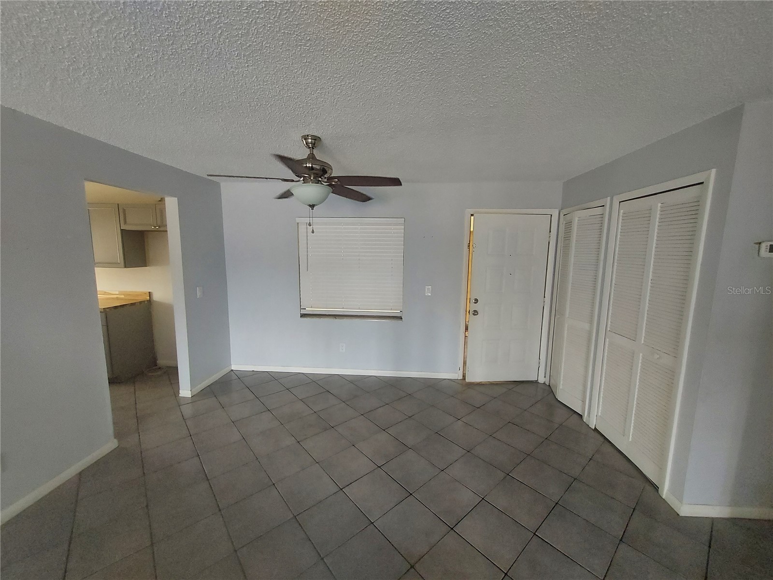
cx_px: 386
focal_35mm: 13
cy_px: 290
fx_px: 290
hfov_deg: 106.2
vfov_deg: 89.9
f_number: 2.2
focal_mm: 1.74
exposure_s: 1/30
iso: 320
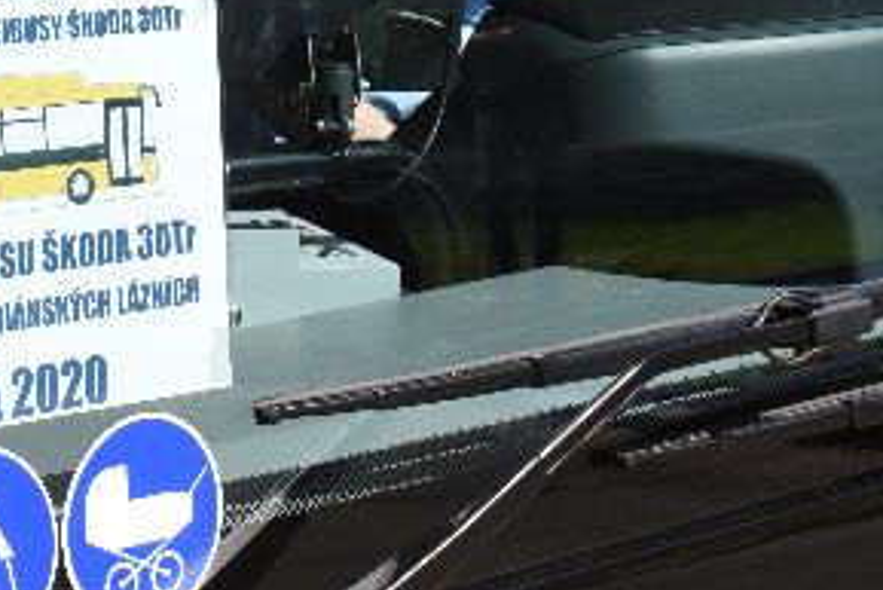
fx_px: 3460
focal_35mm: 141
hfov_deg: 14.2
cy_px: 41
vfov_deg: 9.7
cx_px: -92
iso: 200
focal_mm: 34
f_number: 9
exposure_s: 1/320
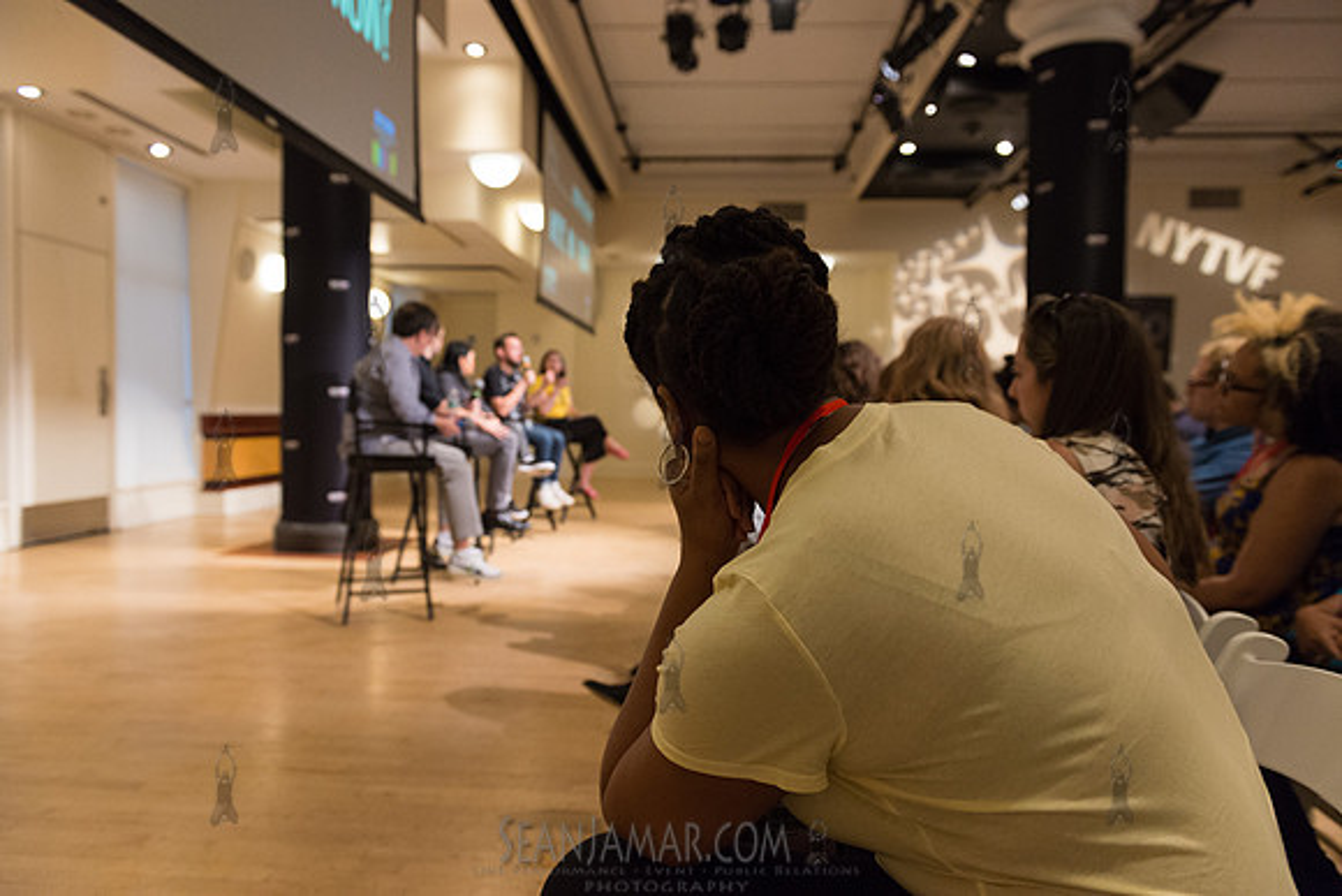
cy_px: 448
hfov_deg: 73.7
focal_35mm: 24
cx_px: 671
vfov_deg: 53.2
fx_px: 895
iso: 3200
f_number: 3.5
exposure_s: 1/320
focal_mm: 24
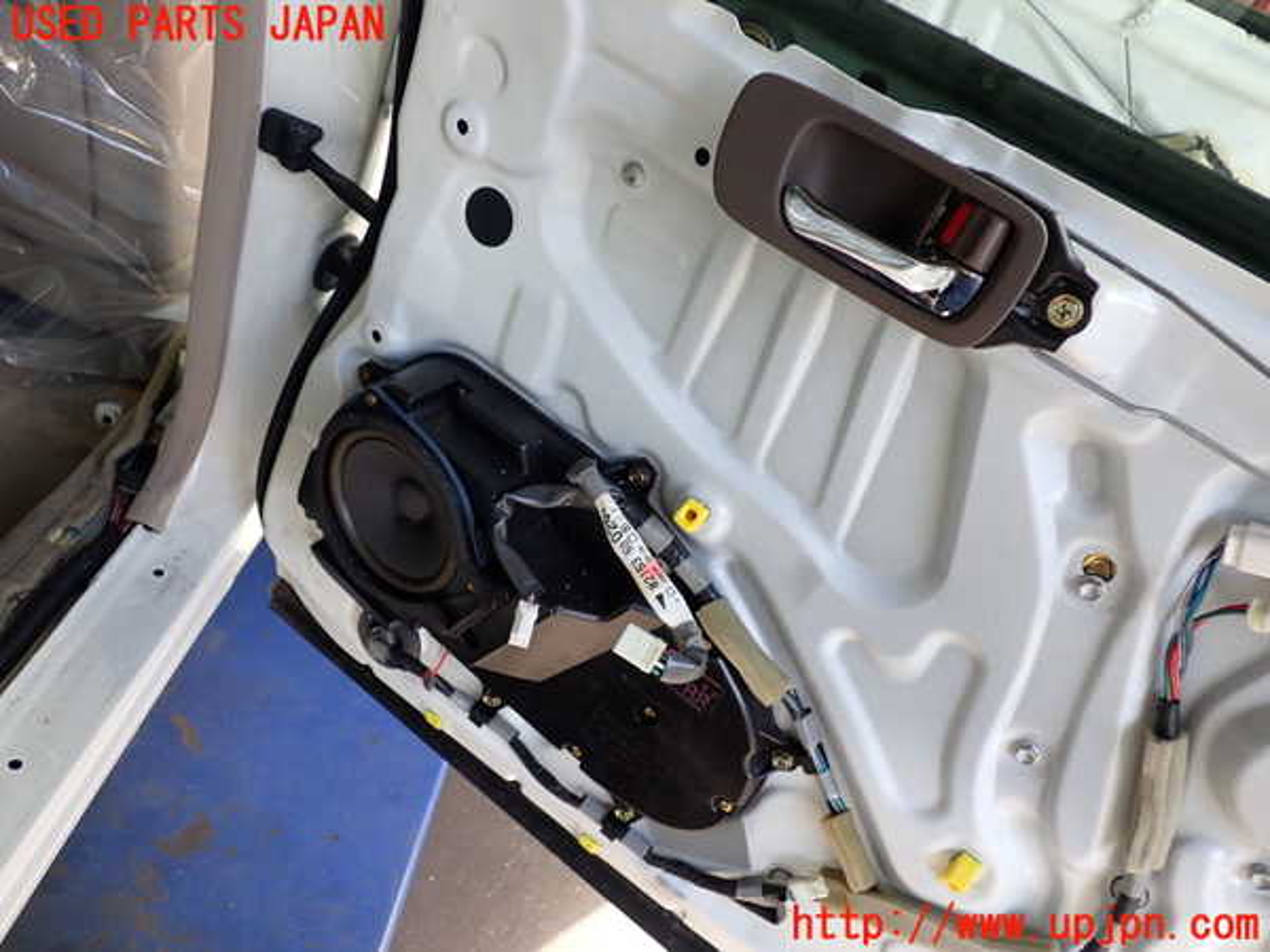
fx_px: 1101
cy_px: 476
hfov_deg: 60.0
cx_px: 635
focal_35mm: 30
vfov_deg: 46.8
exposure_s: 1/125
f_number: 2.3
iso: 160
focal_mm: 5.4
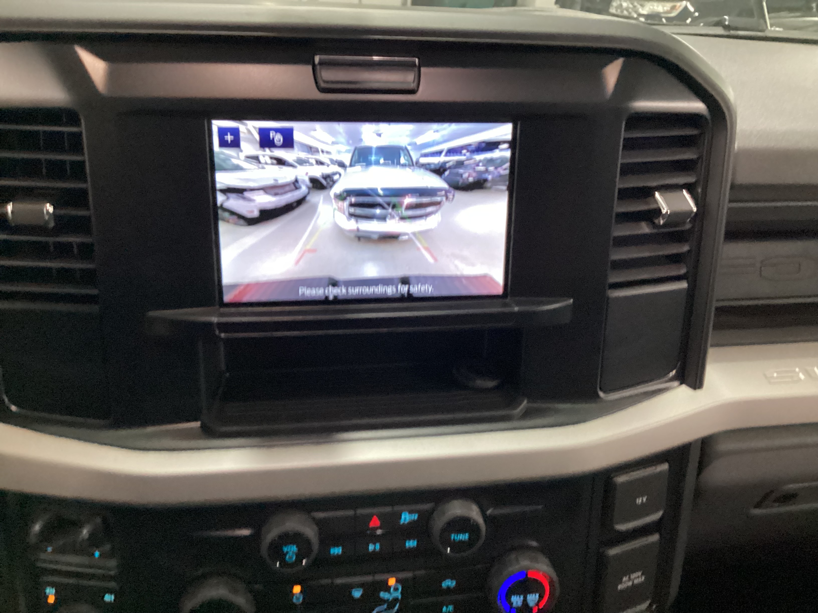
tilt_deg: -27.8
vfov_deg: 45.4
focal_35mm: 31
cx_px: 409
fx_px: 733
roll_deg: -3.6
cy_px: 306
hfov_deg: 58.4
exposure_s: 1/30
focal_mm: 3.3
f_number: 2.4
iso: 400
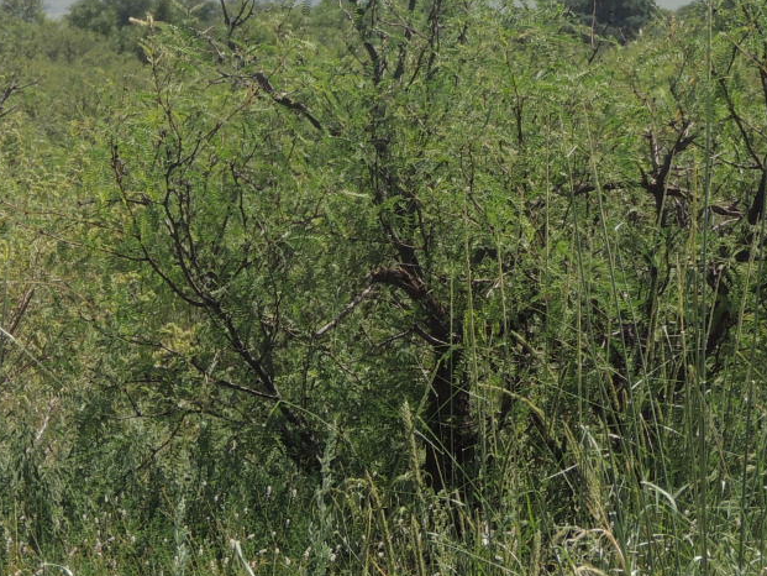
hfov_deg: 5.7
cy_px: 105
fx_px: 7712
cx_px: 221
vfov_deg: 4.3
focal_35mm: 348
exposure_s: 1/640
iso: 100
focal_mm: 24
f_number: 4.3
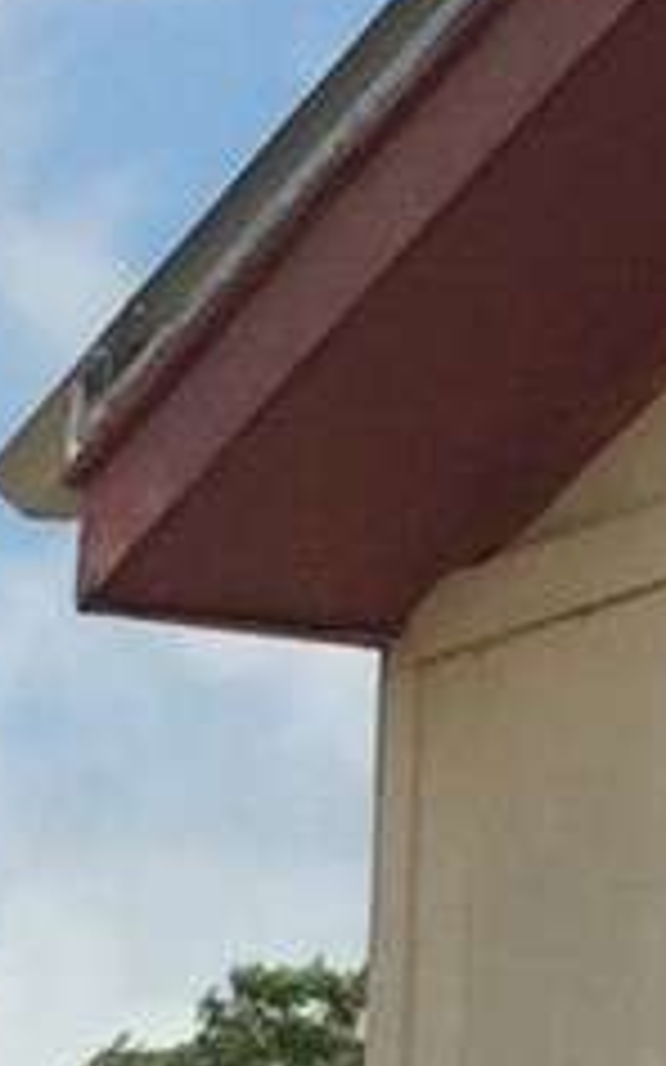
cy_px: 1363
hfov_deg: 4.3
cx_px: 2102
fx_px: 8514
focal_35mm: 293
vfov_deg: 7.1
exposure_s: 1/1789
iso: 32
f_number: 2.4
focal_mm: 3.3
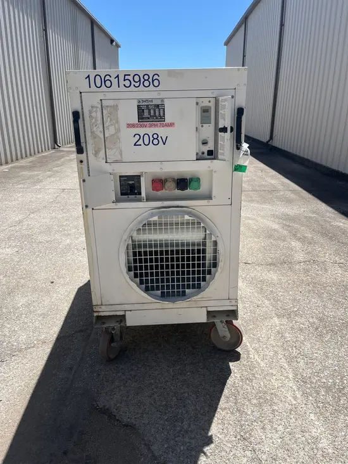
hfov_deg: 53.1
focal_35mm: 26
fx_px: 348
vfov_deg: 67.3
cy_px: 232
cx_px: 174
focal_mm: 5.1
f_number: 1.6
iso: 50
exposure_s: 1/3413
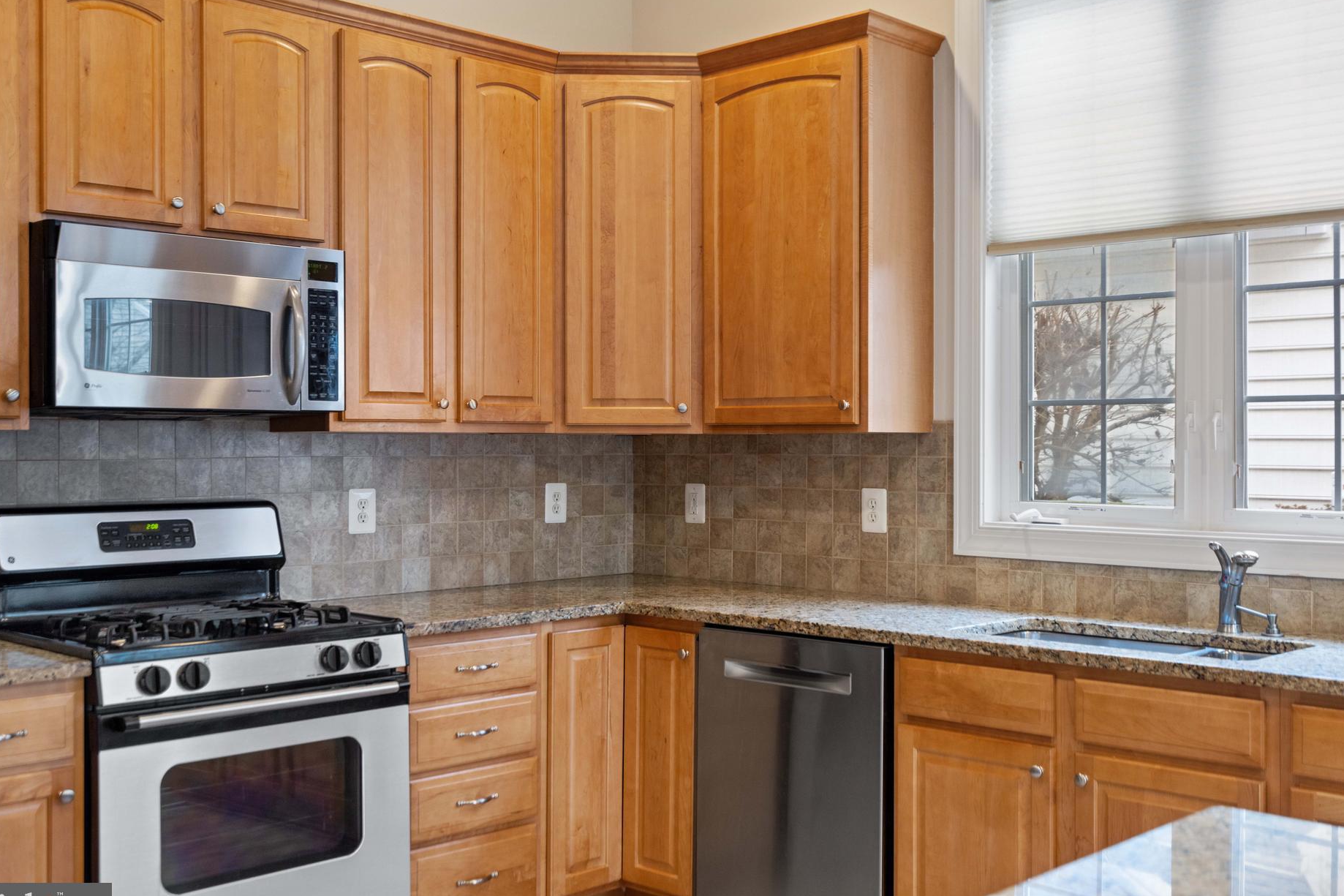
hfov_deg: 49.5
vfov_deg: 34.2
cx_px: 698
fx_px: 1456
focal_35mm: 39
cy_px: 437
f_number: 4
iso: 320
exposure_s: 1/30
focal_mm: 35
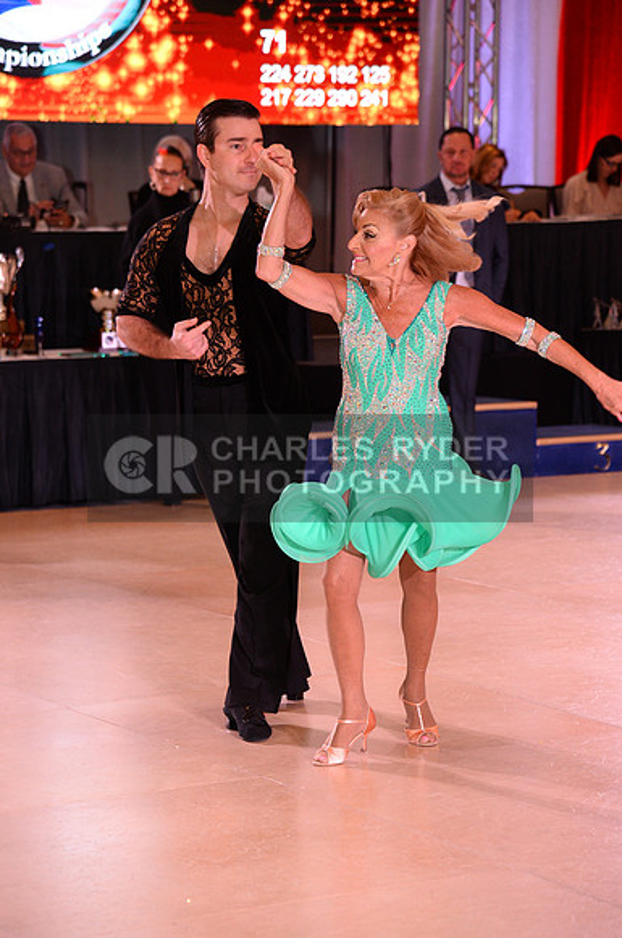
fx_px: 3119
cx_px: 311
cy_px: 469
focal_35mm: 120
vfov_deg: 17.1
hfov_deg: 11.4
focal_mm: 120
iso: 2500
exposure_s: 1/250
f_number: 5.6
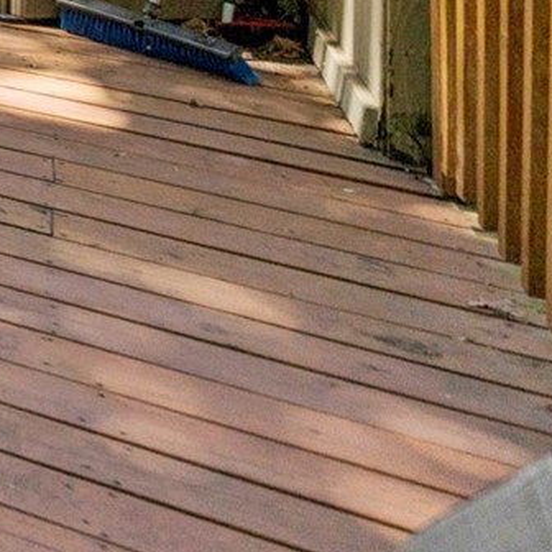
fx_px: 1299
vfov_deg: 18.7
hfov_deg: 13.7
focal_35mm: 72
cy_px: -436
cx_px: -877
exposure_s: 1/2500
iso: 400
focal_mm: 14
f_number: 2.8
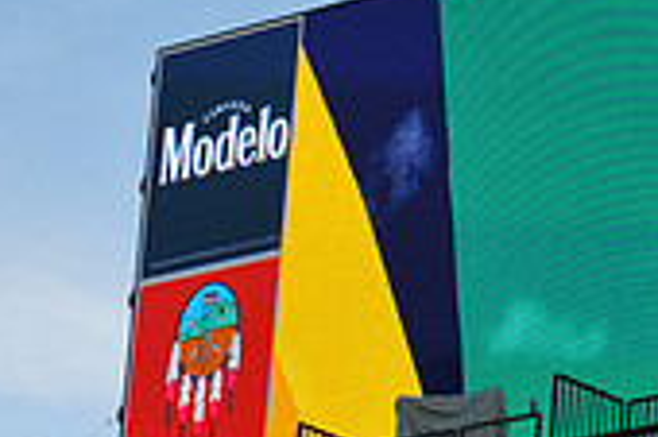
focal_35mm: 293
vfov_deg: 4.7
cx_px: 615
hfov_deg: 7.0
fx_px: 5350
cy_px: 70
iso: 1600
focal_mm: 86
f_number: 14
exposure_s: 1/800
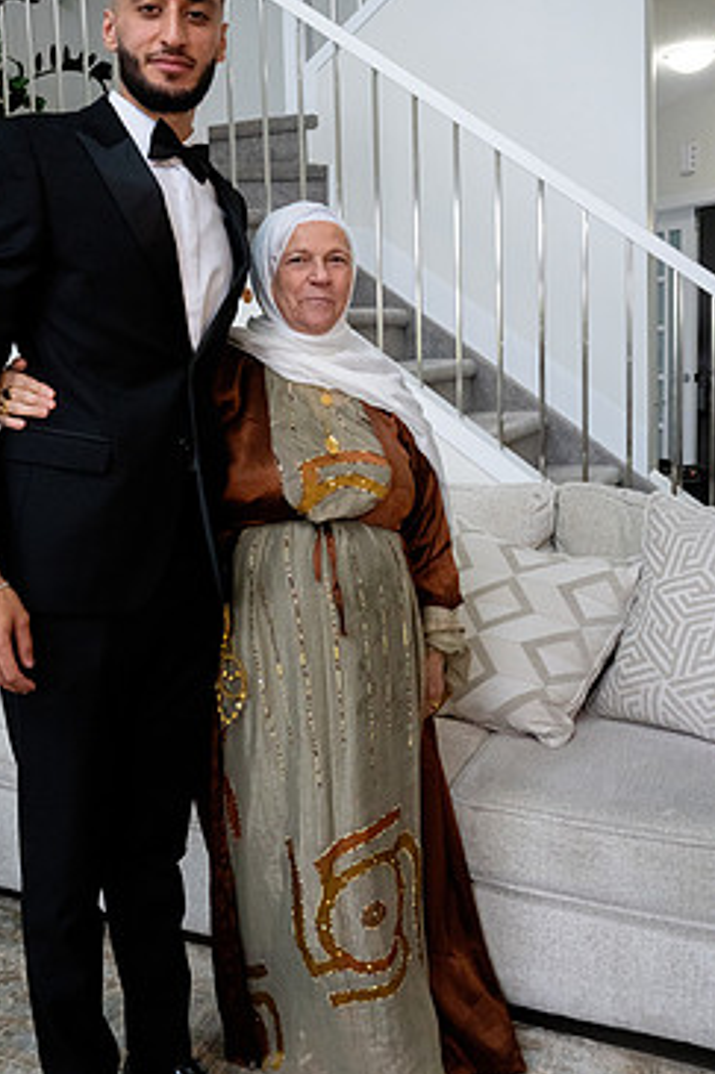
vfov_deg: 51.7
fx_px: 1103
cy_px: 462
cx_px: 282
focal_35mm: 37
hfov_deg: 35.8
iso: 6400
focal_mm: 30
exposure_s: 1/160
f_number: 10
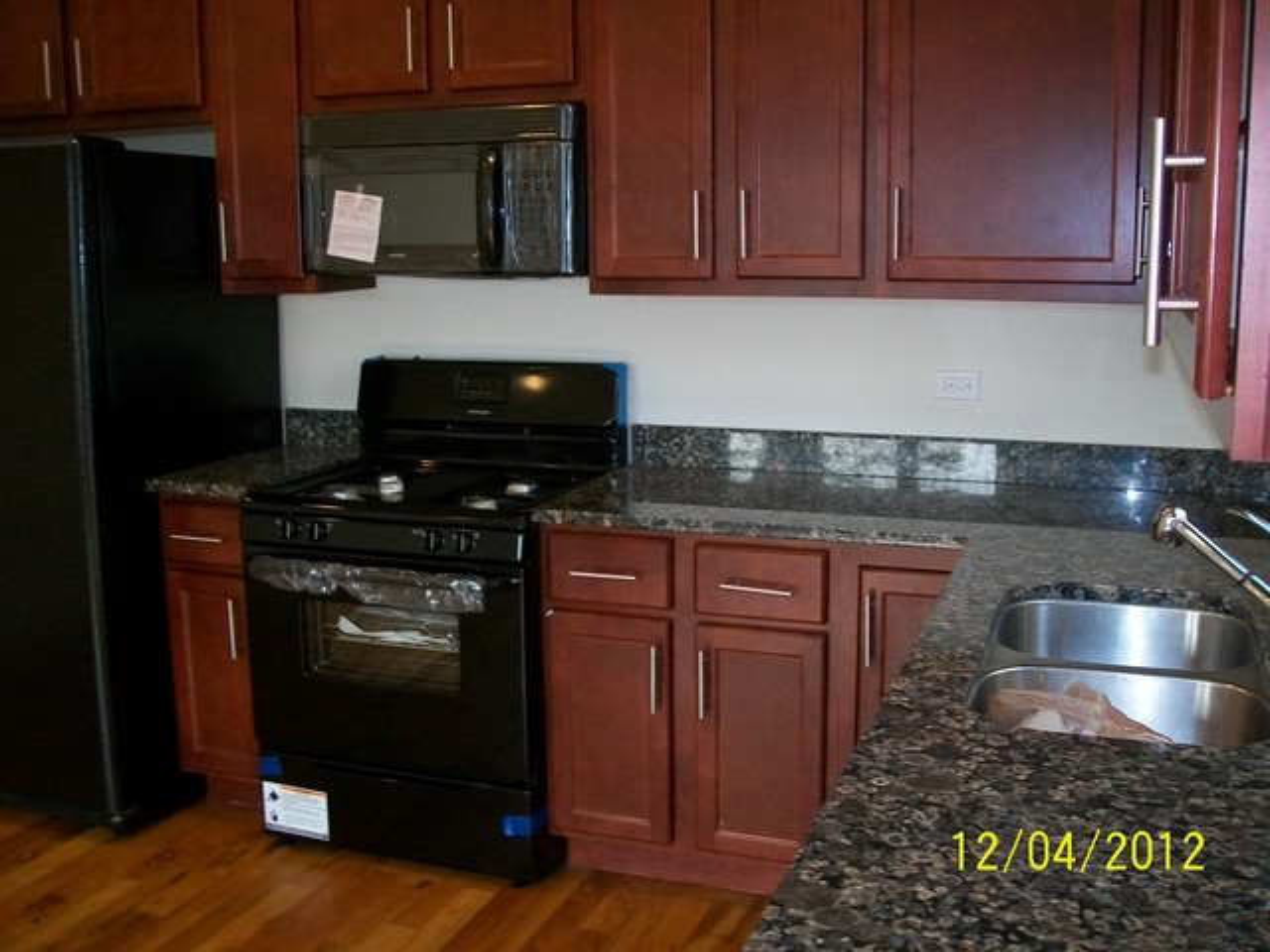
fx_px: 1321
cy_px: 476
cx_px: 635
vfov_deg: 39.7
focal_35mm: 36
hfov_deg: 51.4
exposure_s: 1/60
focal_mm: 6
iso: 160
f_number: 2.7
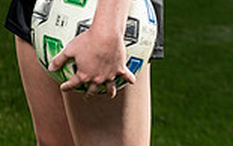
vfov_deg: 7.7
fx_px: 1016
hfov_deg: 13.0
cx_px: 56
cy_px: -181
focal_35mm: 160
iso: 160
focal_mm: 54
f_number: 4
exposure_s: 1/250
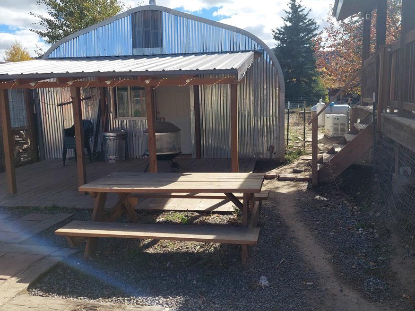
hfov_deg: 63.4
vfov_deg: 49.6
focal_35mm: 28
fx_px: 336
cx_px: 221
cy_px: 137
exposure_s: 1/1397
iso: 40
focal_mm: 5.23
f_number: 1.8
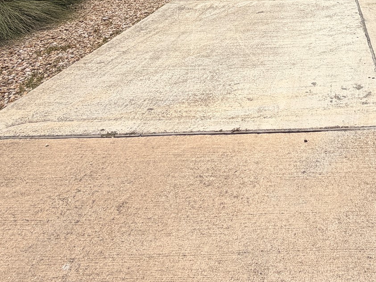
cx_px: 328
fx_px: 369
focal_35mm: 34
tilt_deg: -7.5
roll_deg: +0.5
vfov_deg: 33.8
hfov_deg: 49.0
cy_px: -56
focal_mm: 2.22
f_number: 2.2
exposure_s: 1/1795
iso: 20
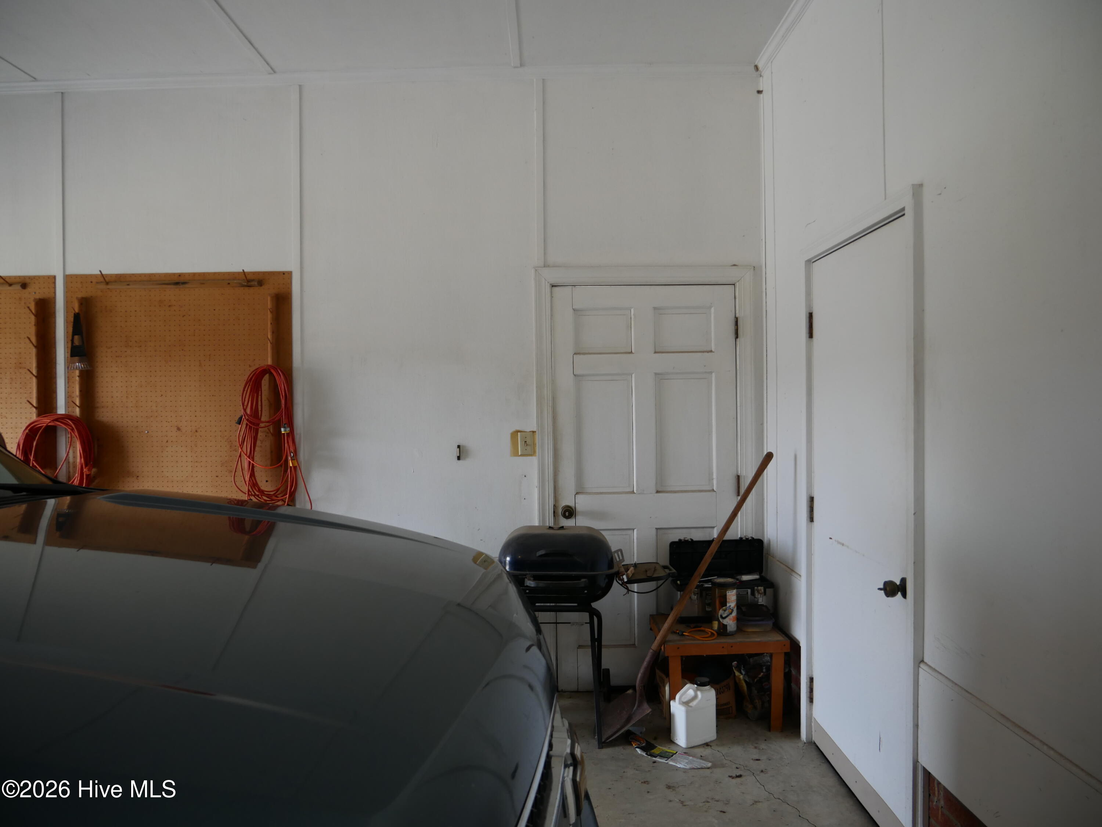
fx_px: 764
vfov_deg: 56.8
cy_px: 414
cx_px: 551
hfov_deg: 71.6
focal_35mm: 24
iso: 320
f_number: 3.5
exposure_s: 1/60
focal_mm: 12
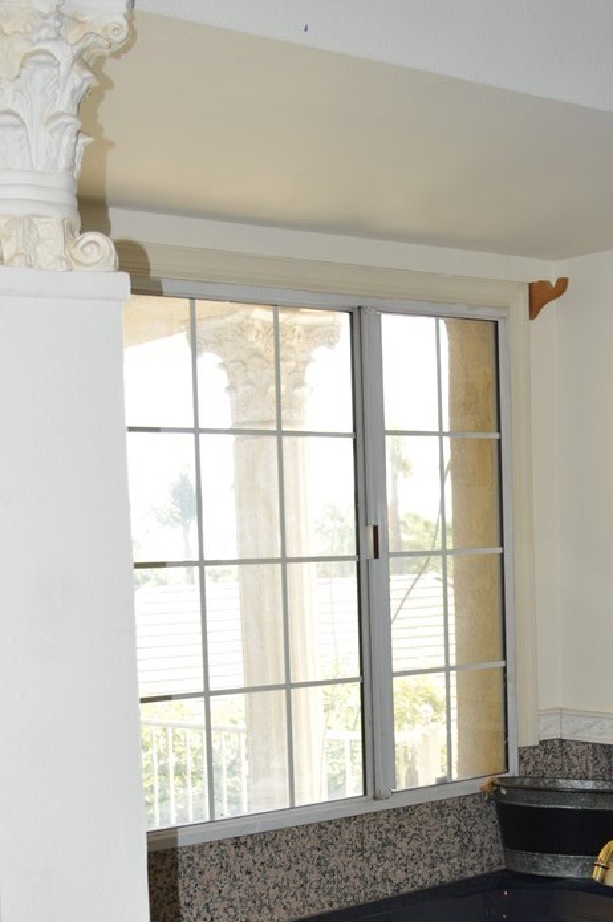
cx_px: 394
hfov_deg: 22.2
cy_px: 679
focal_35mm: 61
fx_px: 1561
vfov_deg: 32.4
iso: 280
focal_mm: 26
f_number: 4.2
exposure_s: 1/125
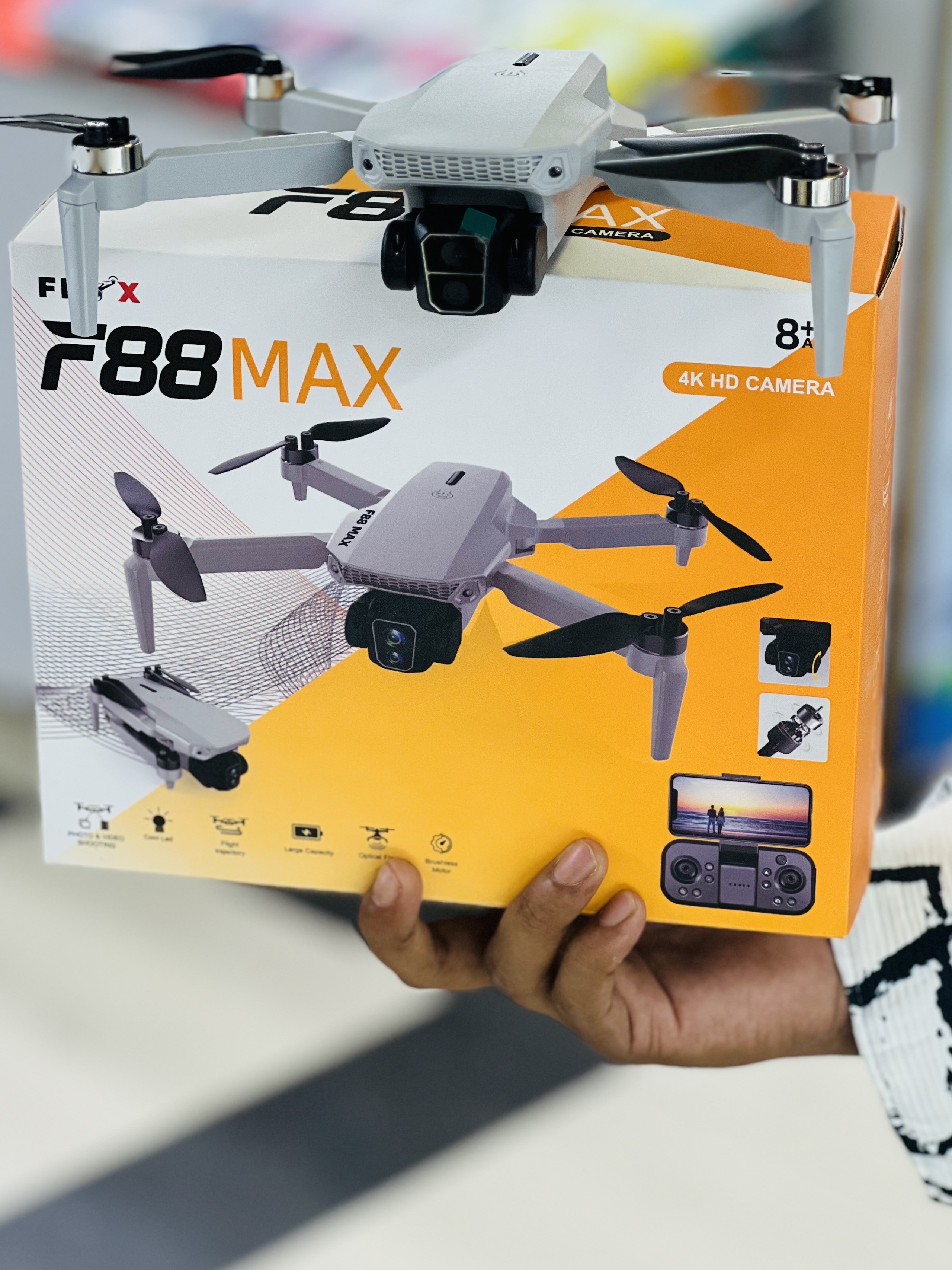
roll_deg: -2.3
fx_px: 3337
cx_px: 491
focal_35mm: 91
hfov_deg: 16.2
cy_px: 544
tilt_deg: -18.8
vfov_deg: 21.5
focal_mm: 9
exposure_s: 1/100
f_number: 2.8
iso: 160
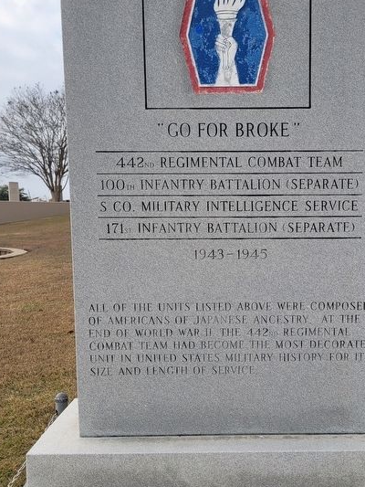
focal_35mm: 39
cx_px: 232
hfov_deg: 36.6
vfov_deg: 47.8
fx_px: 548
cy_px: 270
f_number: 1.8
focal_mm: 5.4
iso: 40
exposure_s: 1/1093
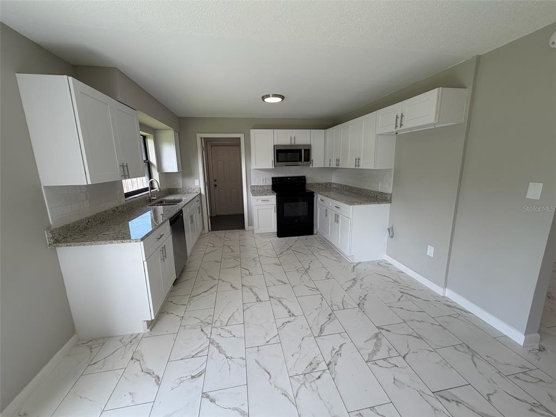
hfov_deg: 102.1
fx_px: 225
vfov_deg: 85.7
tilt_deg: -12.0
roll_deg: +1.6
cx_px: 278
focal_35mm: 14
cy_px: 208
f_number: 2.2
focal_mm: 2.22
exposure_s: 1/120
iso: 40
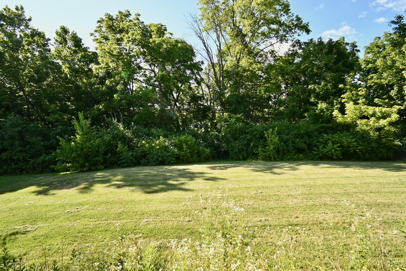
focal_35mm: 15
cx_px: 203
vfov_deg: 77.3
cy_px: 136
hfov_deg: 100.4
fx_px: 169
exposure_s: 1/640
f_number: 4.5
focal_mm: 10
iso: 320
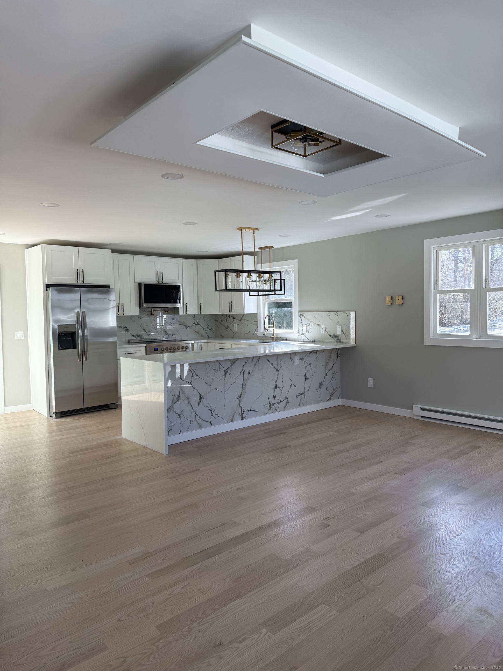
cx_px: 252
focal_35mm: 24
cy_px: 336
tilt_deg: -2.2
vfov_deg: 71.6
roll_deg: +1.1
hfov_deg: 56.8
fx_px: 465
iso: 80
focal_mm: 6.76
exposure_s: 1/401
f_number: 1.78
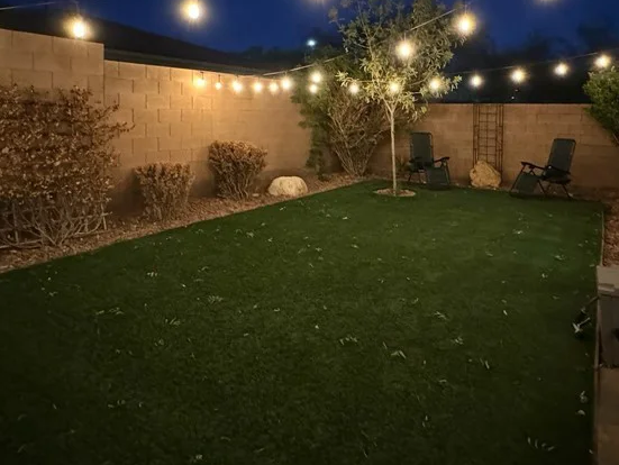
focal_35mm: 26
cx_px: 342
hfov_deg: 67.1
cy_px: 130
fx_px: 465
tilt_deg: -2.2
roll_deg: -0.4
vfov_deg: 51.4
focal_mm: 2.22
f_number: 2.2
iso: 2000
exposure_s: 1/24
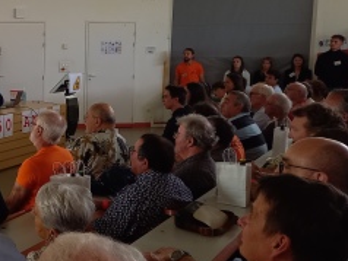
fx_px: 564
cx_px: -20
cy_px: 104
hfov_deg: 31.1
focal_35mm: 56
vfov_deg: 26.1
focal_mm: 4.65
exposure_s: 1/50
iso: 320
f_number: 1.8
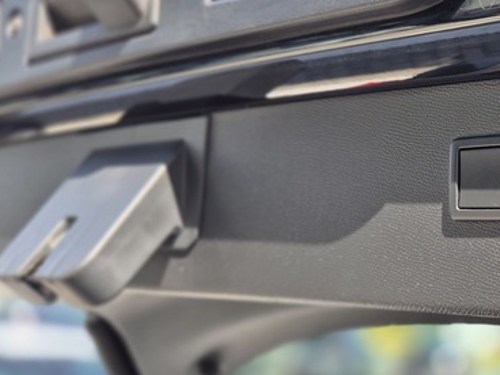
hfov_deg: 35.7
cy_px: 159
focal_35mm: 50
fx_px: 722
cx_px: 461
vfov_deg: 29.1
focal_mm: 5.4
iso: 25
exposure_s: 1/450
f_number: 1.8
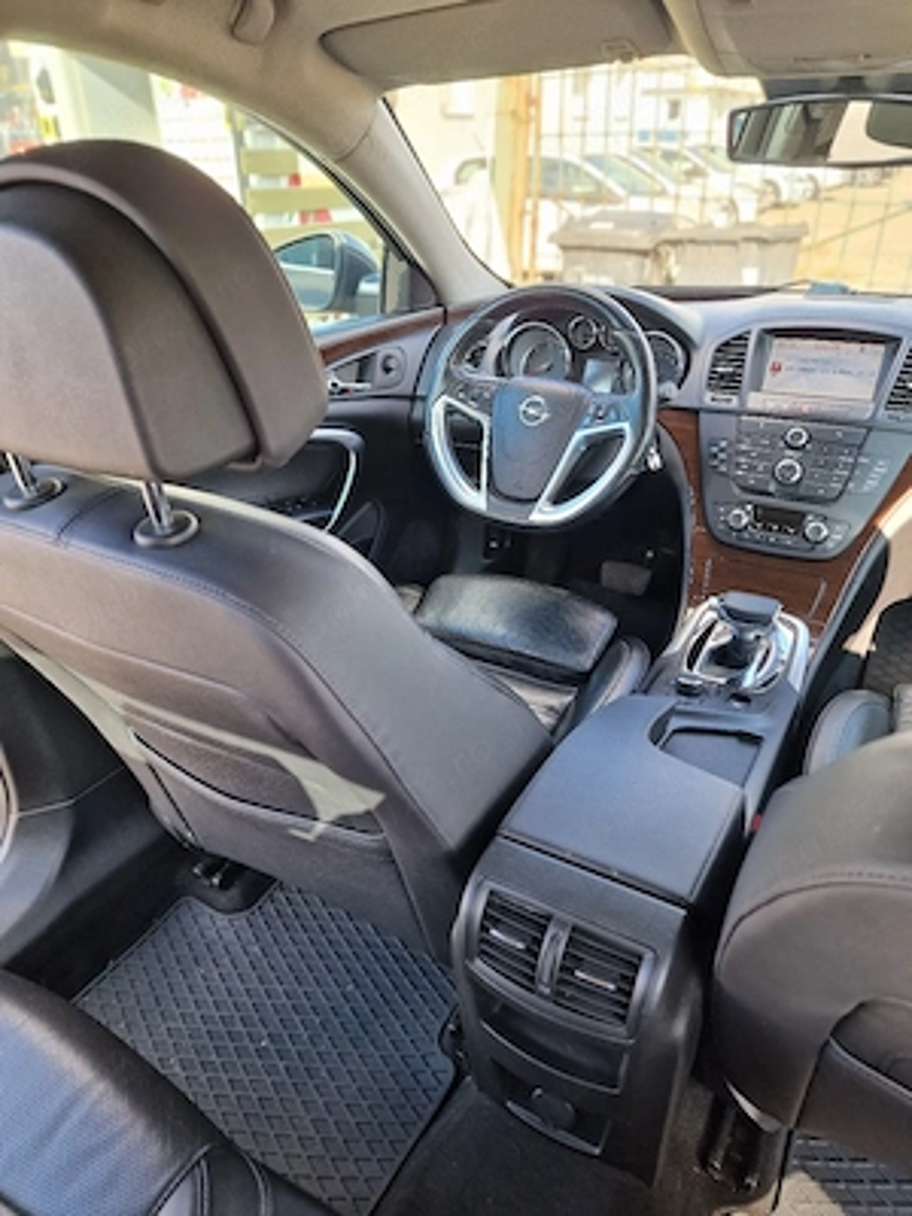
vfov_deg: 73.9
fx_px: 808
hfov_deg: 58.9
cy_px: 608
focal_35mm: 23
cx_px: 456
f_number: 1.8
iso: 50
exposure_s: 1/100
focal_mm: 6.4
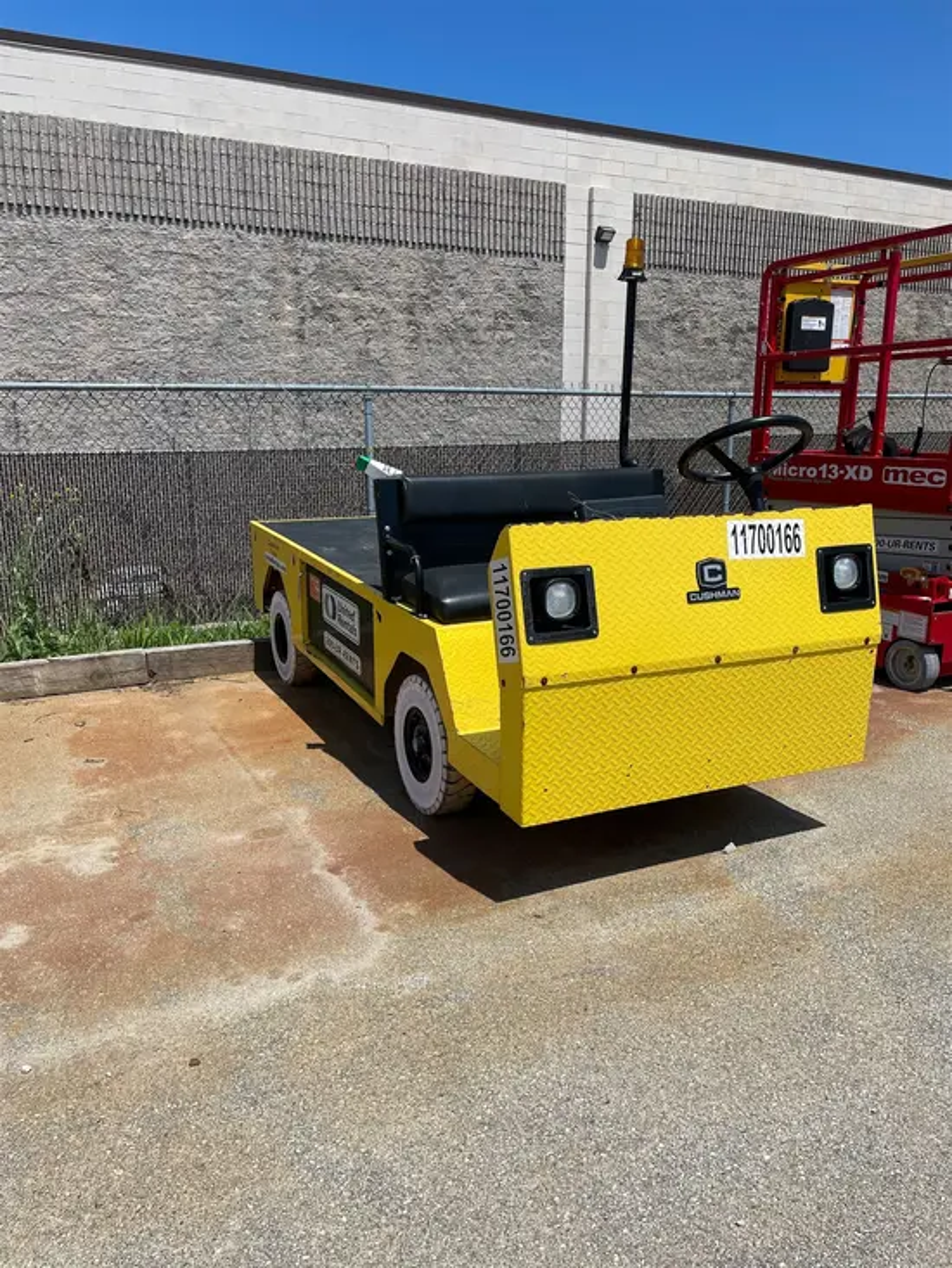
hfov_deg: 53.1
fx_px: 953
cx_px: 476
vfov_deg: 67.3
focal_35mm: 26
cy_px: 634
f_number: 1.6
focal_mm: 4.2
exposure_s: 1/5814
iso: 32
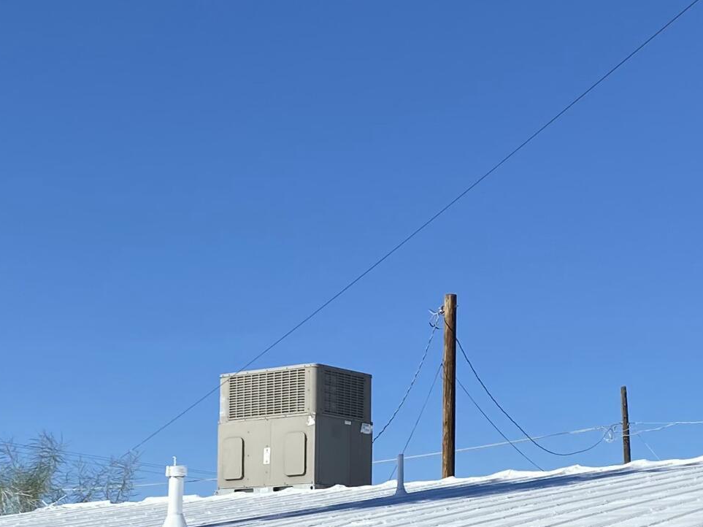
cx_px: 372
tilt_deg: +2.6
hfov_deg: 24.1
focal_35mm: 81
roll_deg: -1.0
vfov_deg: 17.6
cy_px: 563
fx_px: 1645
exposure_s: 1/3497
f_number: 1.8
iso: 32
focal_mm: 4.25
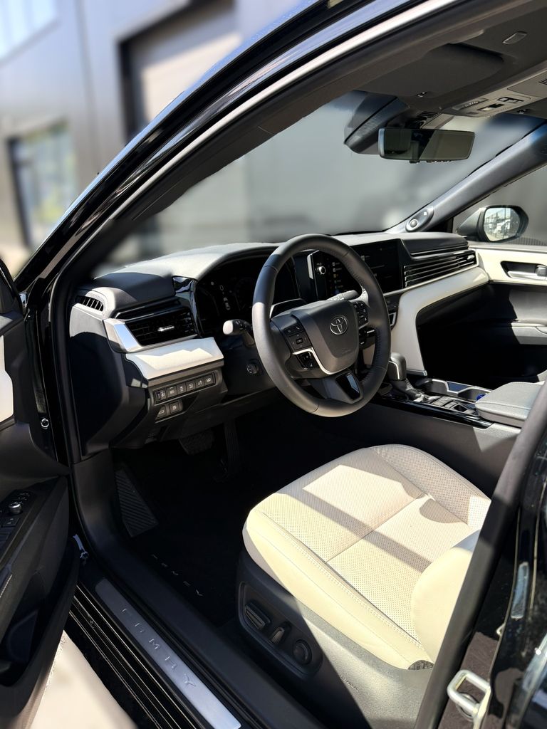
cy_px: 364
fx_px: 506
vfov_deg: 71.6
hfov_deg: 56.8
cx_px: 274
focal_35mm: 24
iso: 100
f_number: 1.78
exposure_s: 1/1075
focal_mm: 6.76
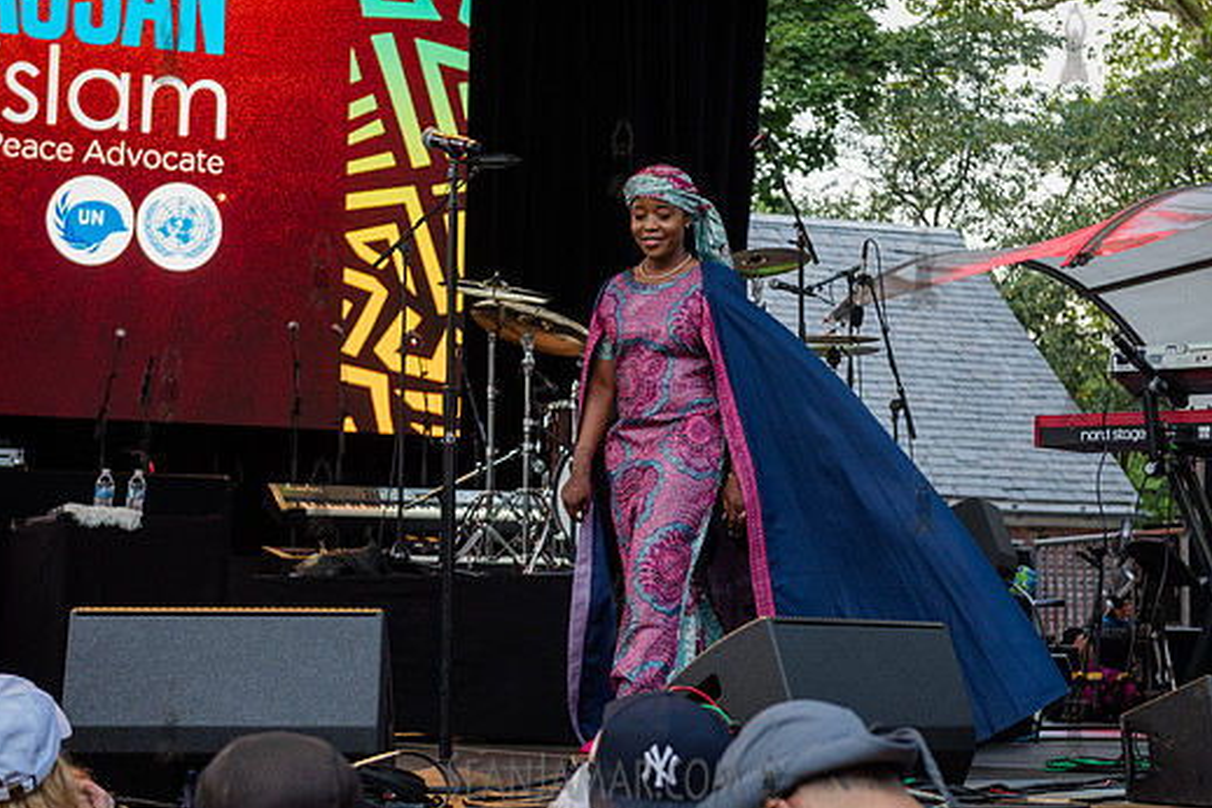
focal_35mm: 87
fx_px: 2929
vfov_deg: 15.7
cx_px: 635
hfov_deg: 23.4
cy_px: 301
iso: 1000
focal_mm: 66
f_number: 4.5
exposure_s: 1/320
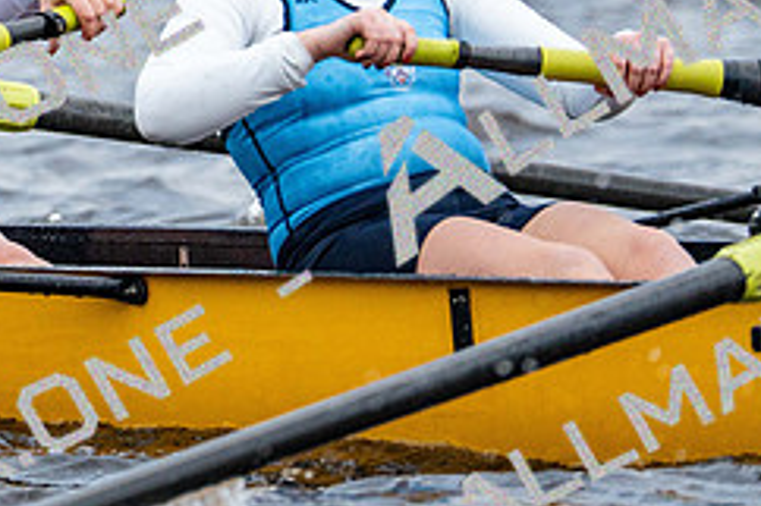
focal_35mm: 1066
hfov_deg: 1.9
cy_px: -33
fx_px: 22518
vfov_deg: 1.3
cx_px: 110
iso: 4000
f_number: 6.3
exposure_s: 1/1600
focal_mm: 444
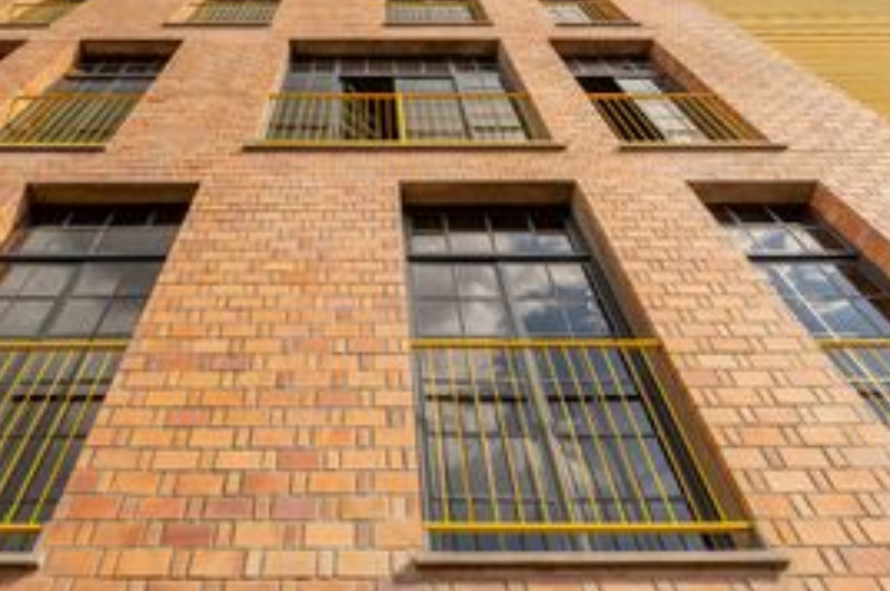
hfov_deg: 76.0
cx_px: 408
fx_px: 568
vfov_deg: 52.1
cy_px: 134
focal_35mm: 23
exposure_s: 1/320
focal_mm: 14
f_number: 6.3
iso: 31
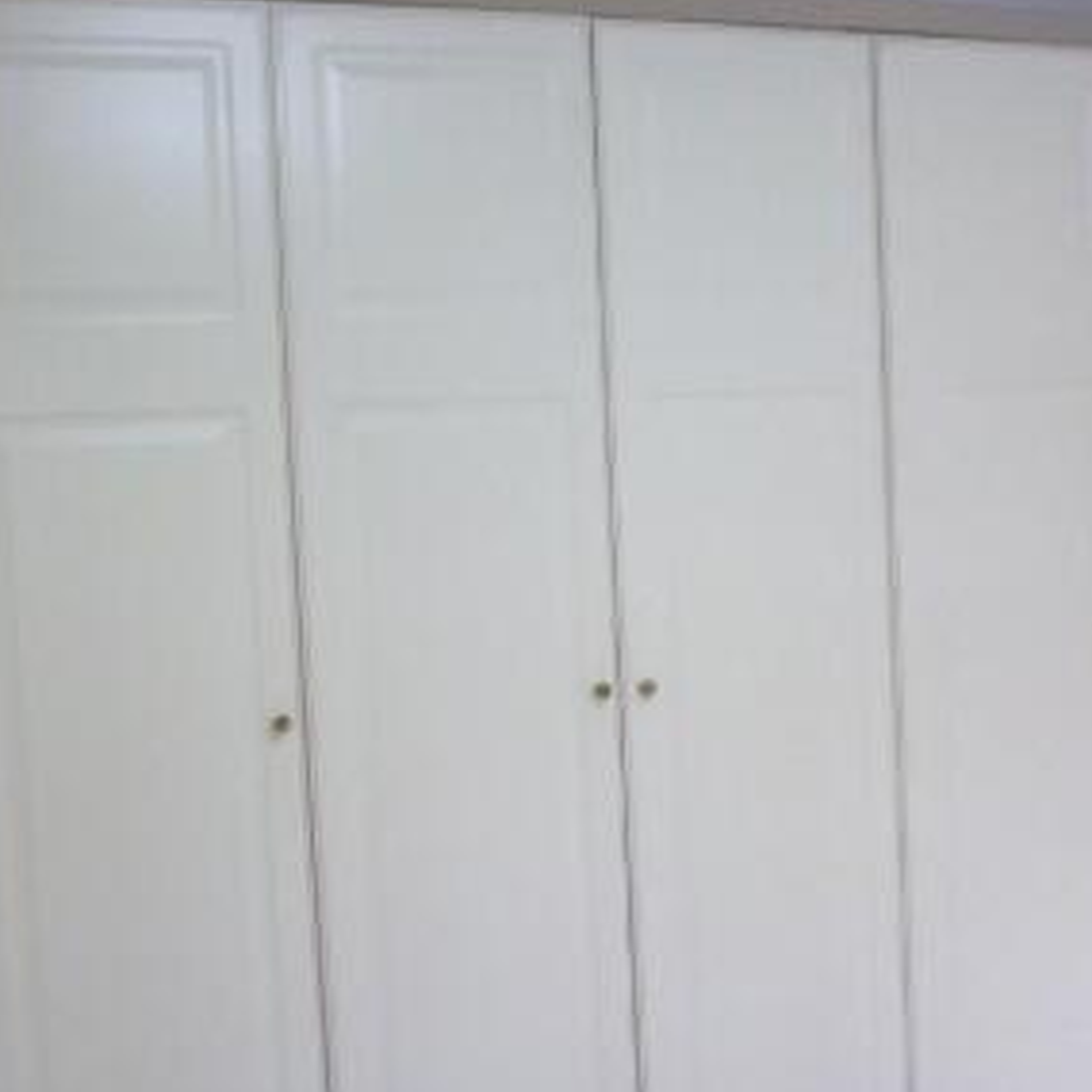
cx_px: 707
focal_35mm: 67
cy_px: 718
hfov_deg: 25.6
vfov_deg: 25.6
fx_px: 2391
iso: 160
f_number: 2.8
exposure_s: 1/22.4
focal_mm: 6.2
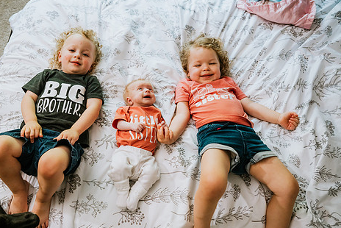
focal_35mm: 30
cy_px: 98
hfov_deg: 61.5
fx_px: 284
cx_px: 140
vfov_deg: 43.6
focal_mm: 24
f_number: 3.5
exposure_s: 1/250
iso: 1250
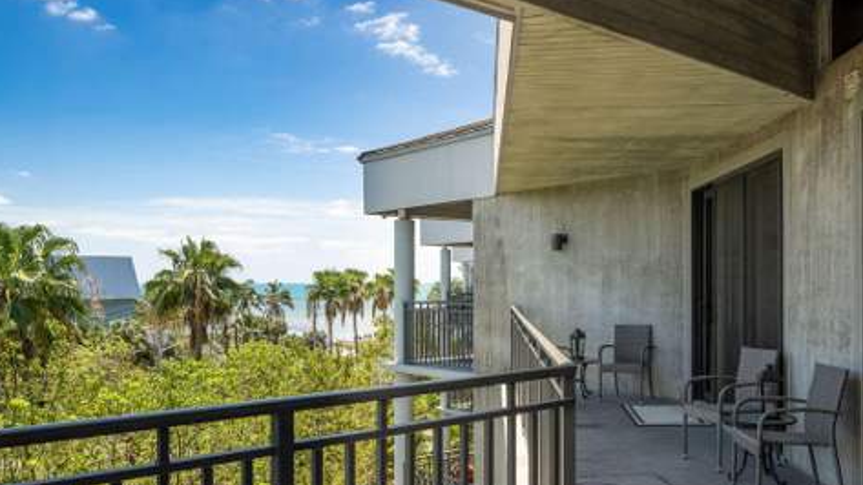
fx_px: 732
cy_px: 278
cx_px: 427
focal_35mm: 32
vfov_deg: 36.6
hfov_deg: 61.0
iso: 100
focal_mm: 30
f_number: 8
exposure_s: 1/200
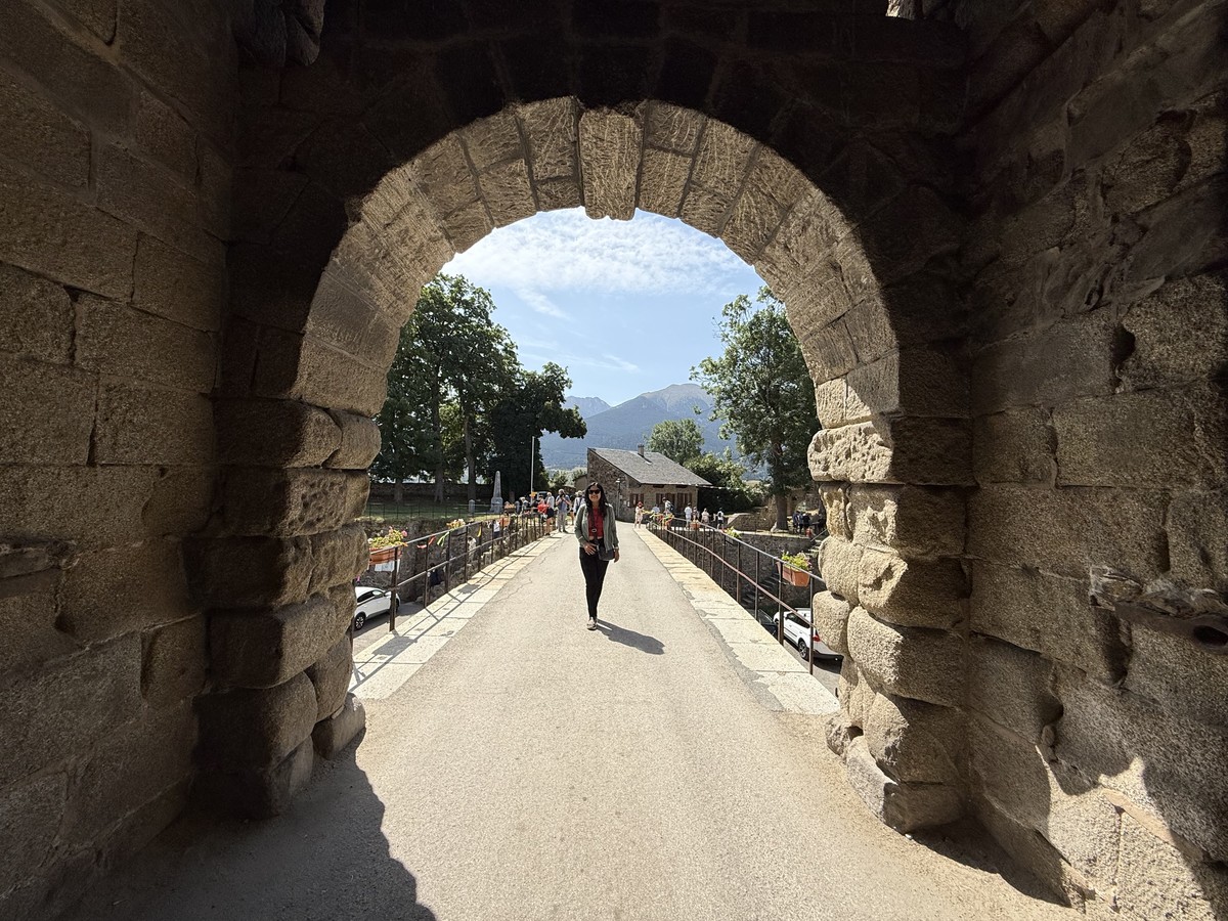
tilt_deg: +2.3
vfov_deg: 85.7
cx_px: 614
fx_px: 497
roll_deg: -1.8
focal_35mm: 14
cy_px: 460
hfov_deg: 102.1
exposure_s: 1/2165
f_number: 2.2
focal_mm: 2.22
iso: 50
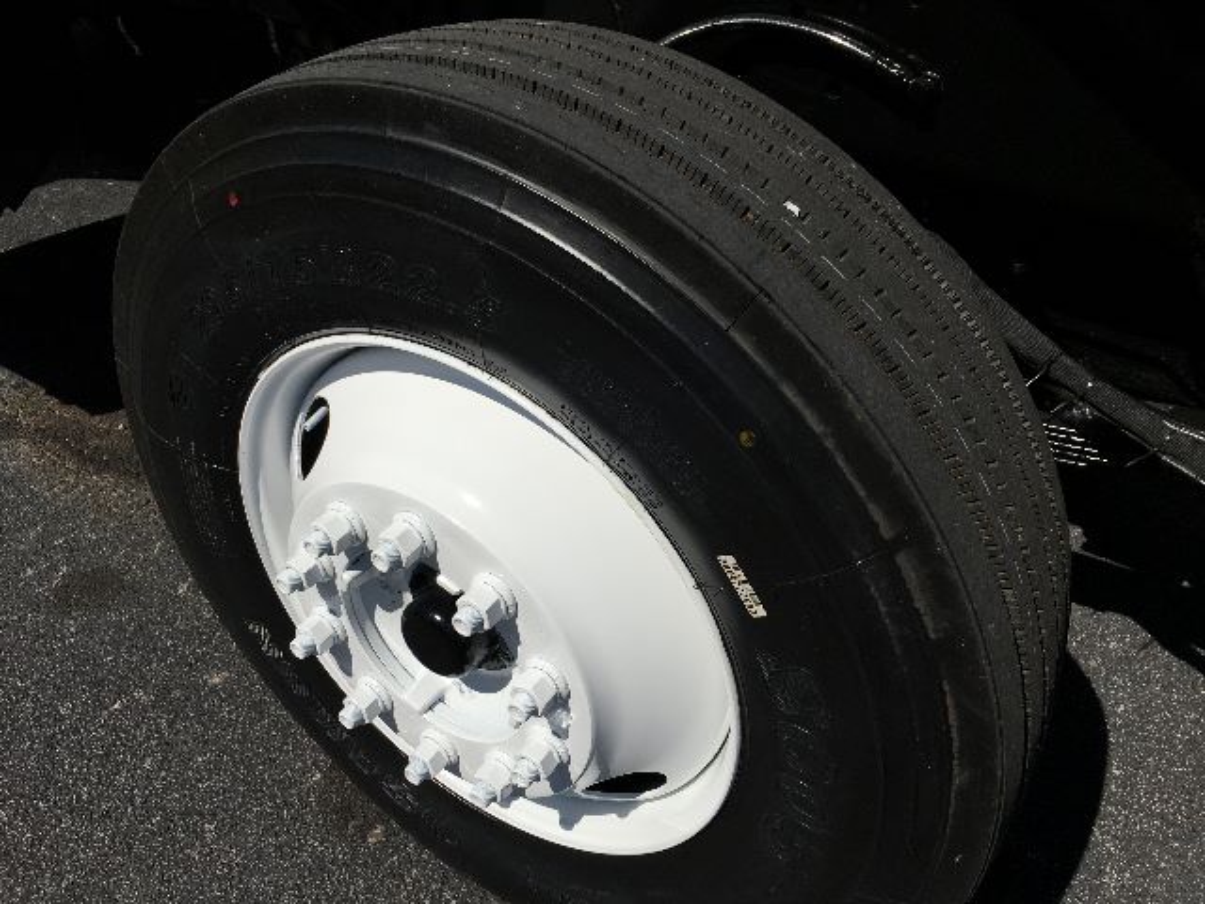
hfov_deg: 61.7
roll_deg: -3.7
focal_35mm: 29
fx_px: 1010
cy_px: 452
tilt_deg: -34.3
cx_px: 602
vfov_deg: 48.2
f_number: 2.2
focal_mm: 4.15
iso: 25
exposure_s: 1/2849
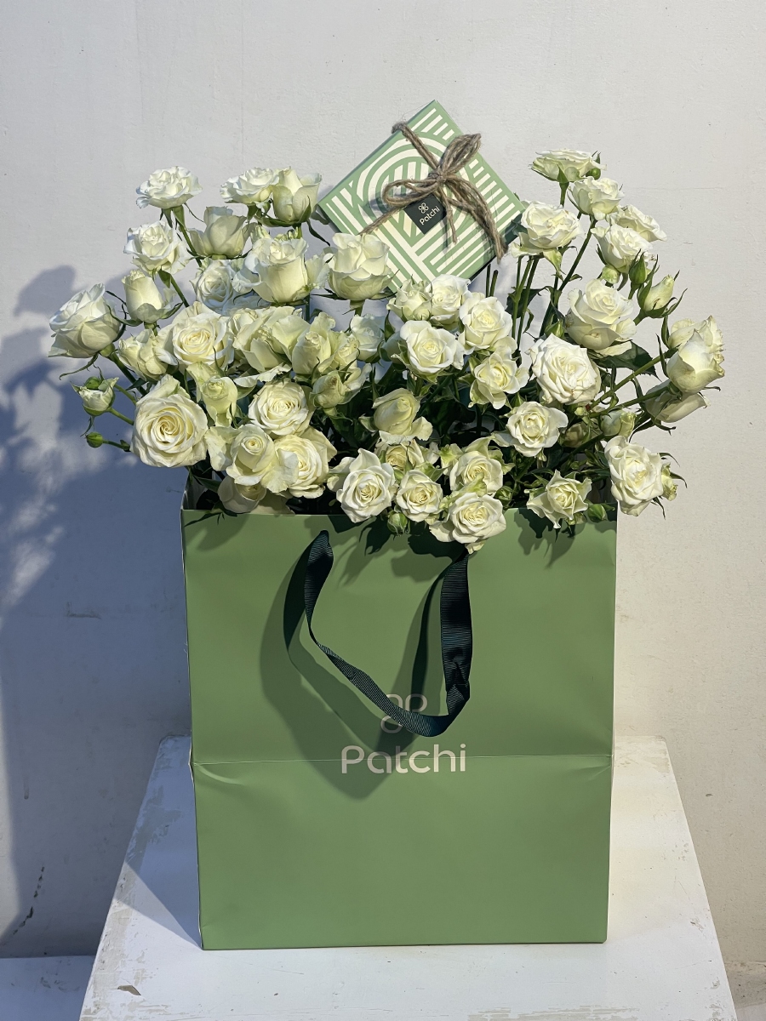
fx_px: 1888
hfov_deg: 22.9
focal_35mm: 64
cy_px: 510
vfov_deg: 30.3
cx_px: 383
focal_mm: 7.5
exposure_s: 1/100
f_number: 2.2
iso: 32
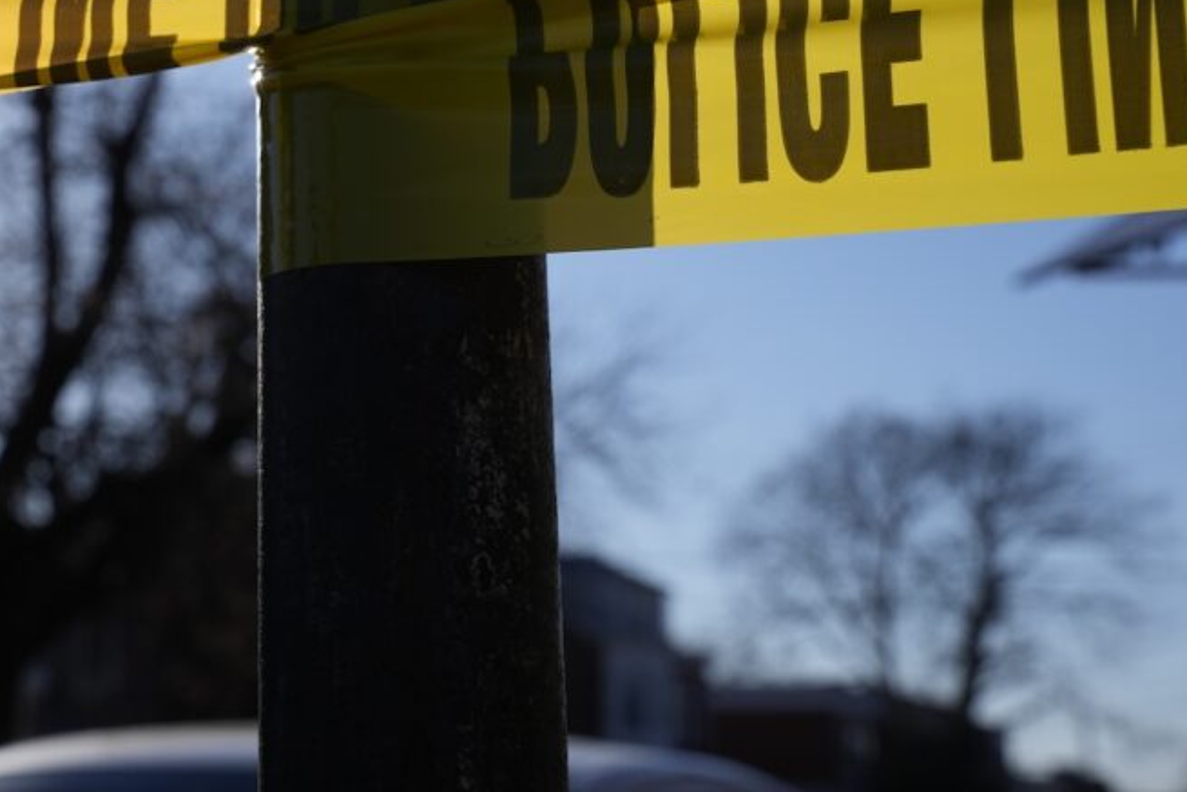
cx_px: 428
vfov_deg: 18.1
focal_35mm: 75
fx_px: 2473
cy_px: 193
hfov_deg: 26.9
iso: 125
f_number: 9
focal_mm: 48
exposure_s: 1/1250
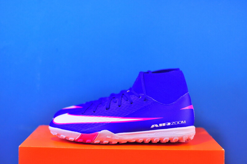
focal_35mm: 75
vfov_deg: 18.1
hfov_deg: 27.0
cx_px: 124
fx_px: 514
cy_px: 82
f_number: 2
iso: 250
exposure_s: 1/320
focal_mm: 50
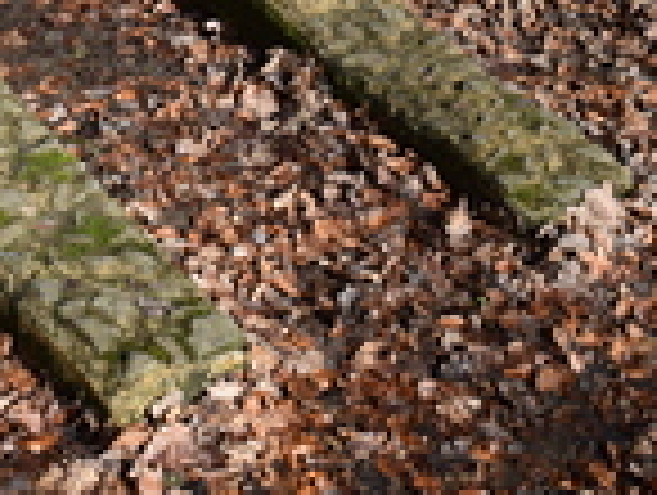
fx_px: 1483
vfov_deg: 17.8
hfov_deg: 24.6
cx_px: 144
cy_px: -133
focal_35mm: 78
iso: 200
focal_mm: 18
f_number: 9
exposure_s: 1/320
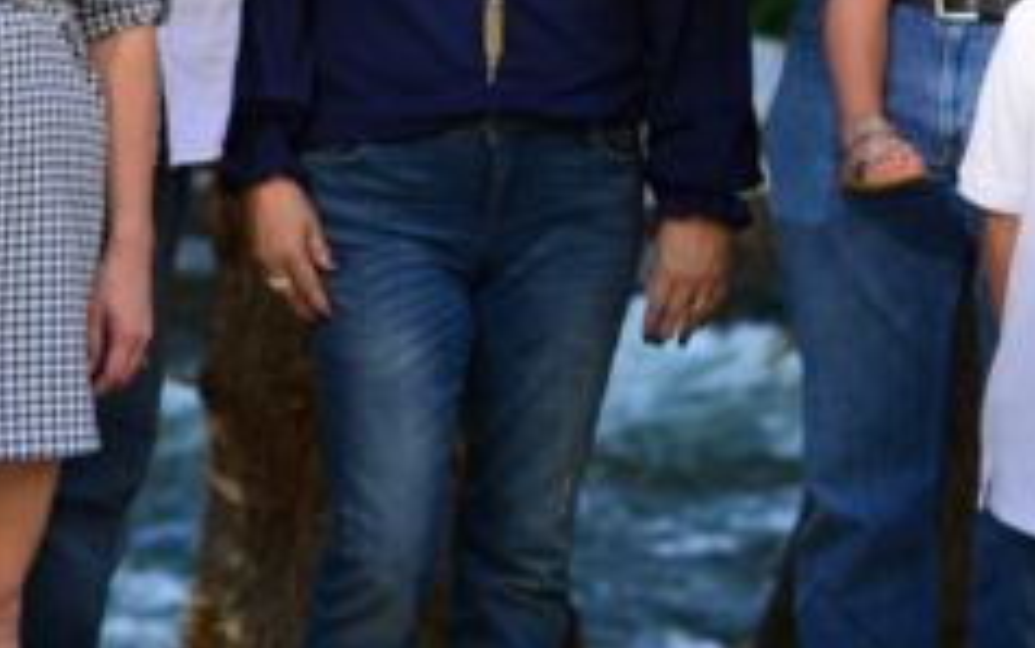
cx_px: 365
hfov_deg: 10.2
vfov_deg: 6.4
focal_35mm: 205
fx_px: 5785
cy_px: -237
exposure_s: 1/200
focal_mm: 50
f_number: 2.8
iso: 100
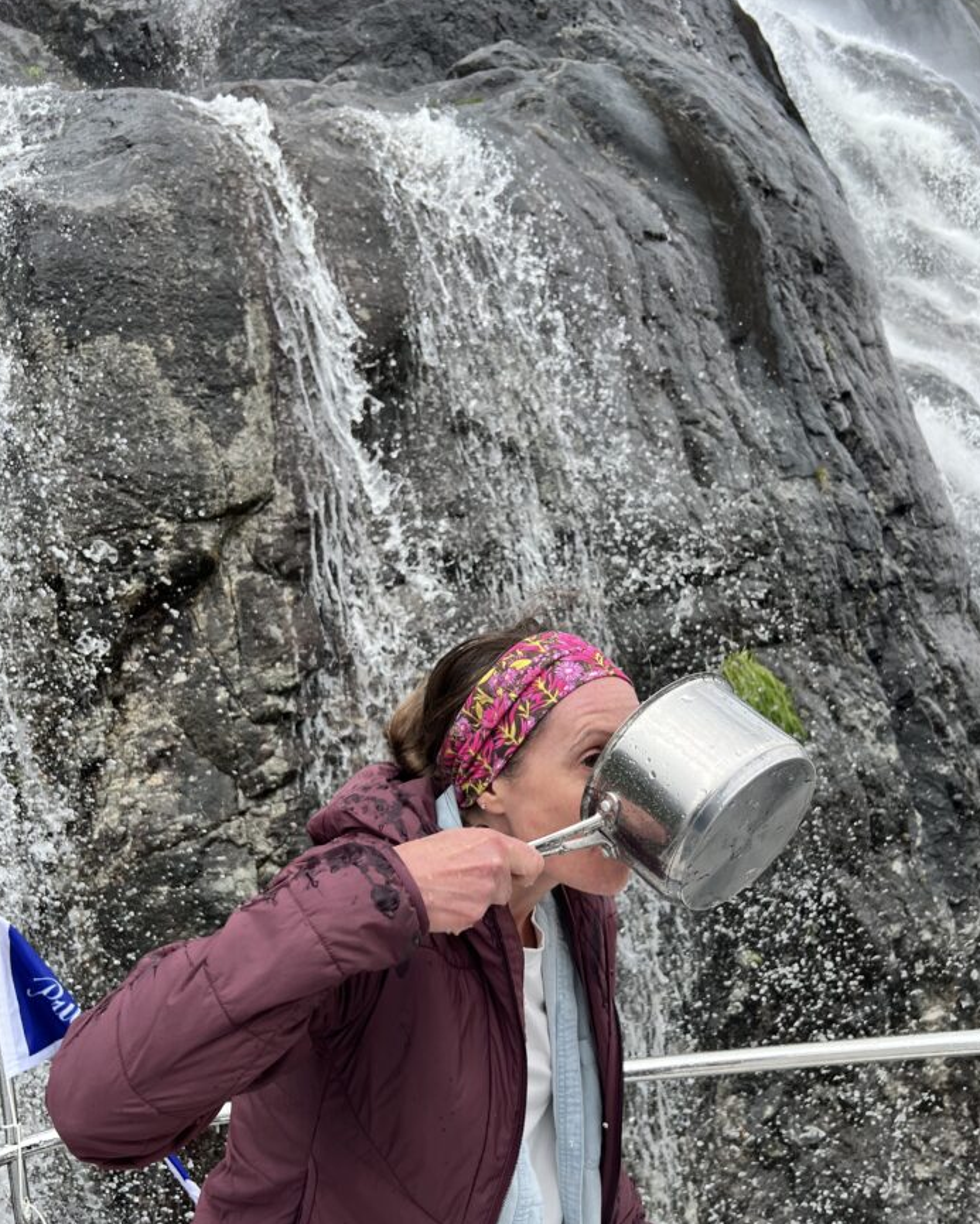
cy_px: 664
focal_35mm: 30
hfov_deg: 48.5
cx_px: 513
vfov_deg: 58.7
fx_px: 1087
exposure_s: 1/808
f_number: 1.5
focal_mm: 5.7
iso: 50
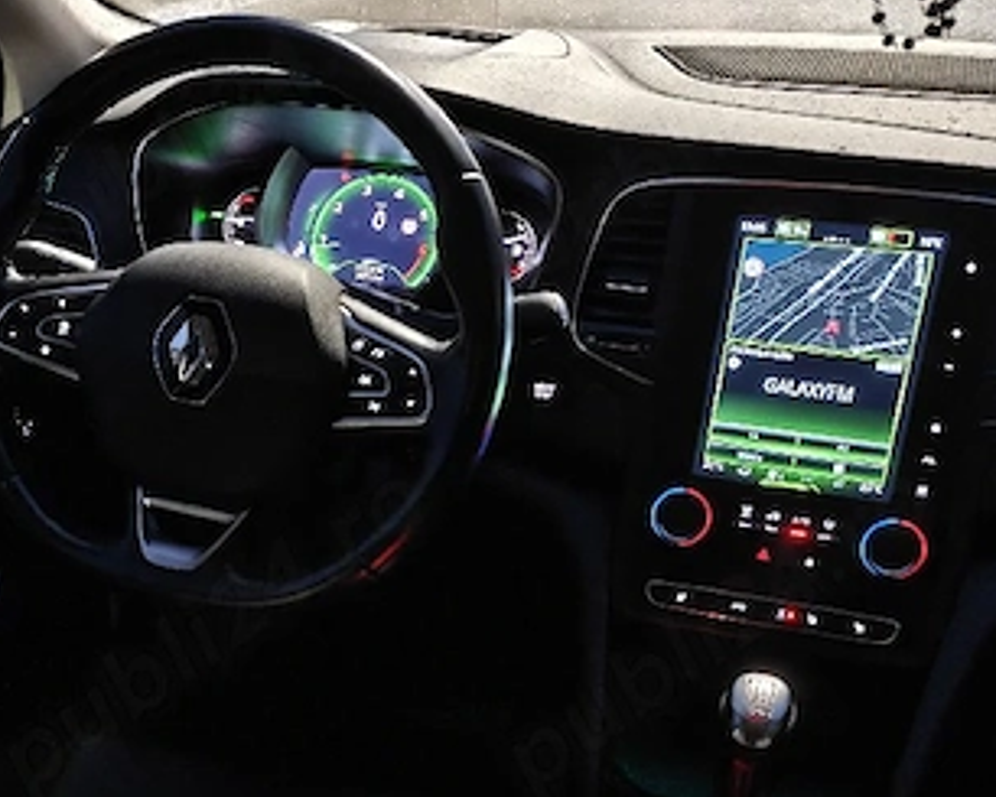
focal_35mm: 44
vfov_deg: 33.1
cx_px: 342
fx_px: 1297
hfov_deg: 41.5
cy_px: 647
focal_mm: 6.06
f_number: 1.6
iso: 5000
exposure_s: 1/10
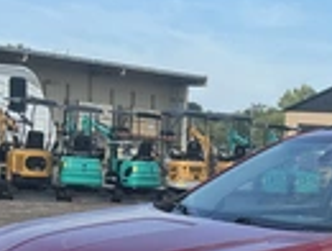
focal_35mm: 86
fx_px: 826
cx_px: 347
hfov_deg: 21.7
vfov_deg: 16.7
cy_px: 274
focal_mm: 3
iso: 25
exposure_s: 1/997
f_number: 1.8
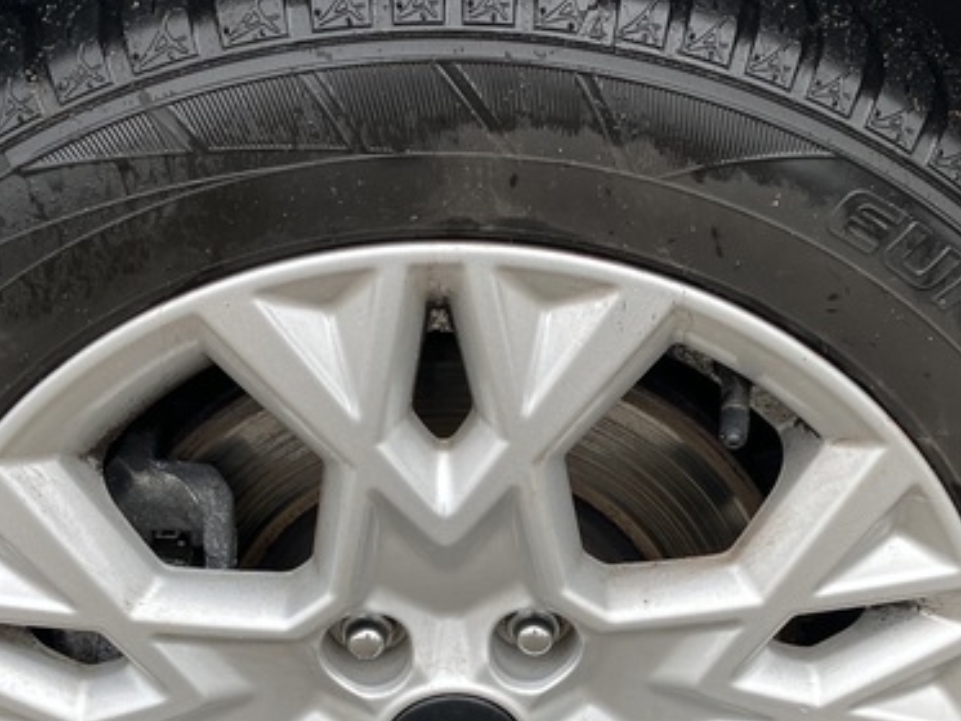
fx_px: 1666
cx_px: 510
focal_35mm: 60
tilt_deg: -34.6
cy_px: 564
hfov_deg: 32.2
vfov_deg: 24.1
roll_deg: -2.1
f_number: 1.8
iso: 20
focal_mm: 3.99
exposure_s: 1/100
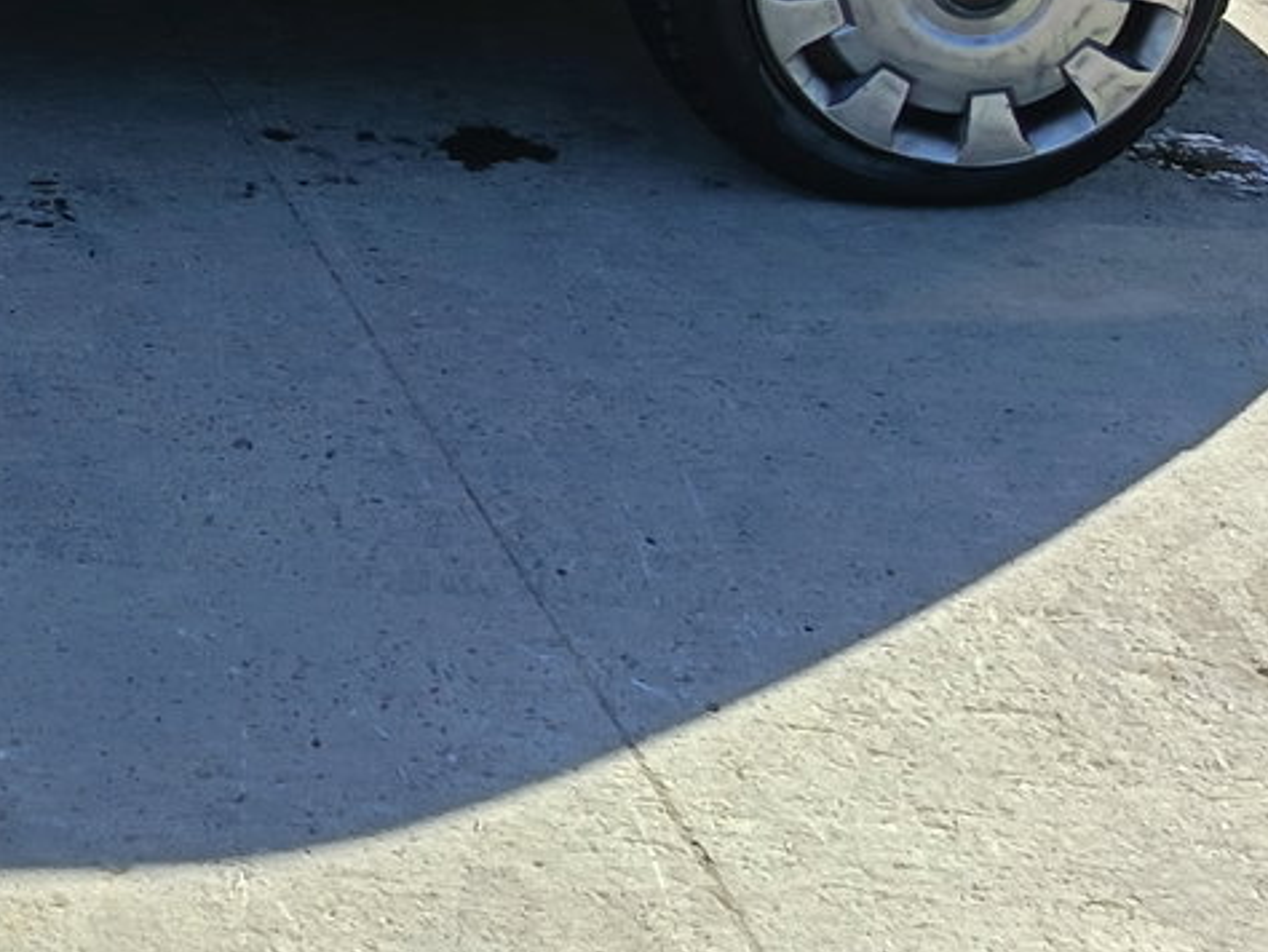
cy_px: -457
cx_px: -310
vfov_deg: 16.6
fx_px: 2969
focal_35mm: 81
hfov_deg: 22.0
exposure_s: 1/601
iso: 100
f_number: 1.75
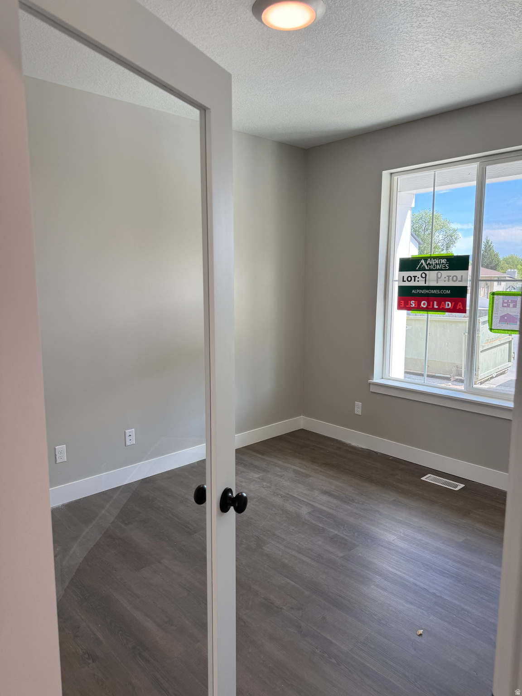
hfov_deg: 56.8
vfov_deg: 71.6
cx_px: 261
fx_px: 483
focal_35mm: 24
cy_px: 348
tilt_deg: -7.3
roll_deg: -0.5
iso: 100
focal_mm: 6.76
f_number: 1.78
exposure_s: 1/263
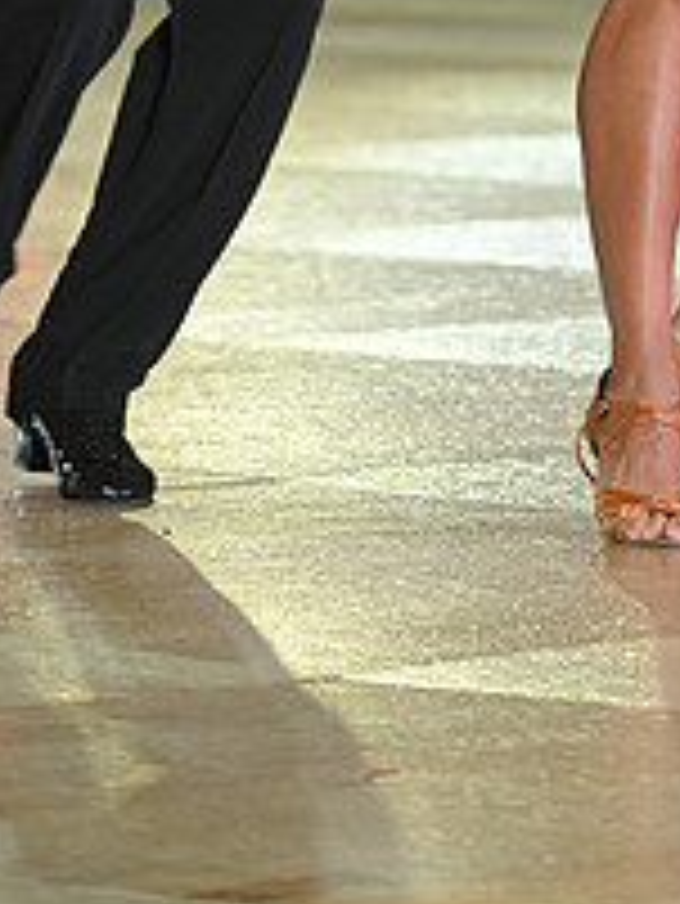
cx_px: 493
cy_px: -292
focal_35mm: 416
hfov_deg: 3.6
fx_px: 10884
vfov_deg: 4.7
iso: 2000
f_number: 4
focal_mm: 150
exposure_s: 1/250
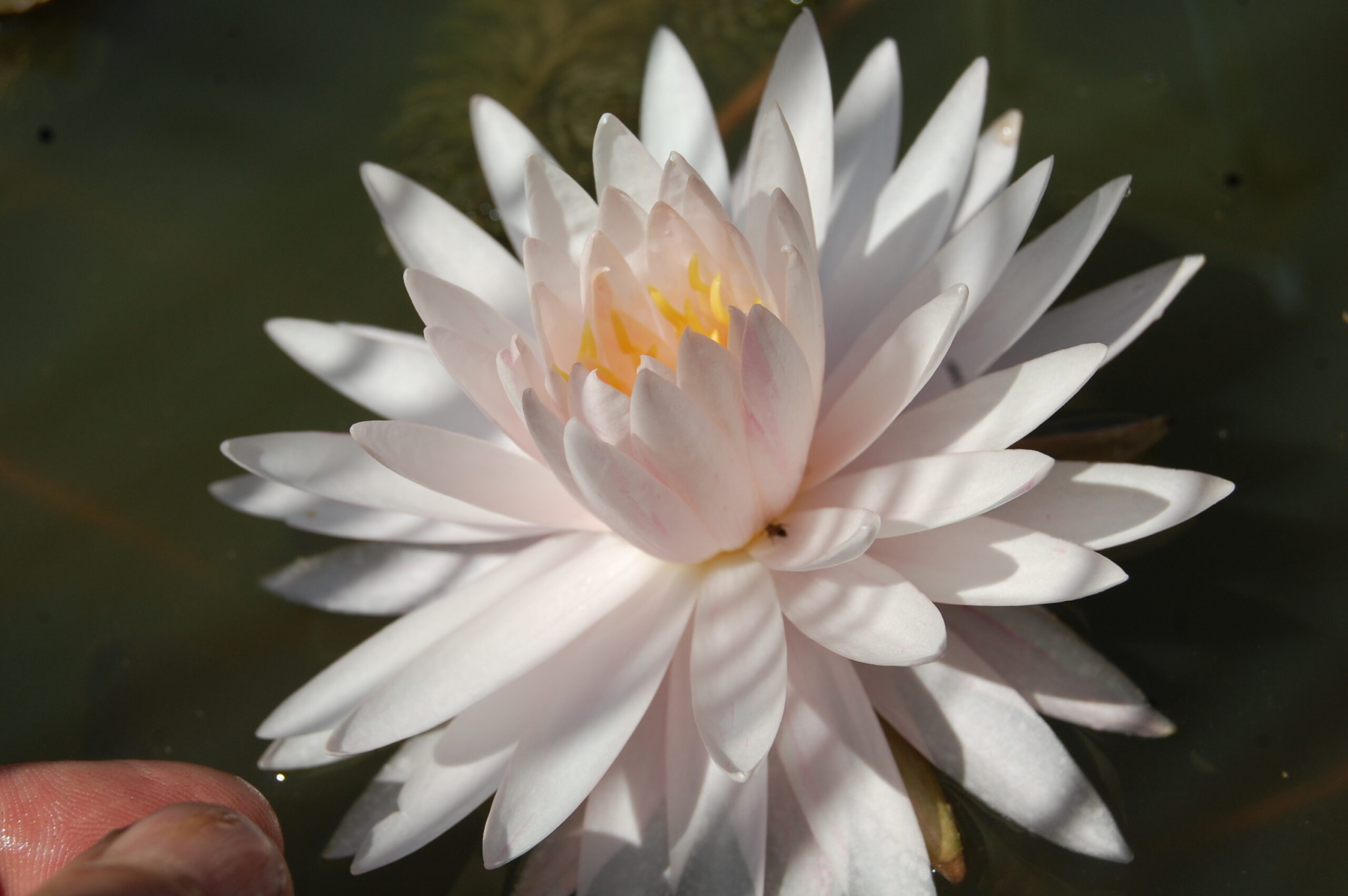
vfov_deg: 18.1
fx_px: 2806
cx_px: 674
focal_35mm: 75
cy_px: 448
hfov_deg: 27.0
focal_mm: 50
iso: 200
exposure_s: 1/500
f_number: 11
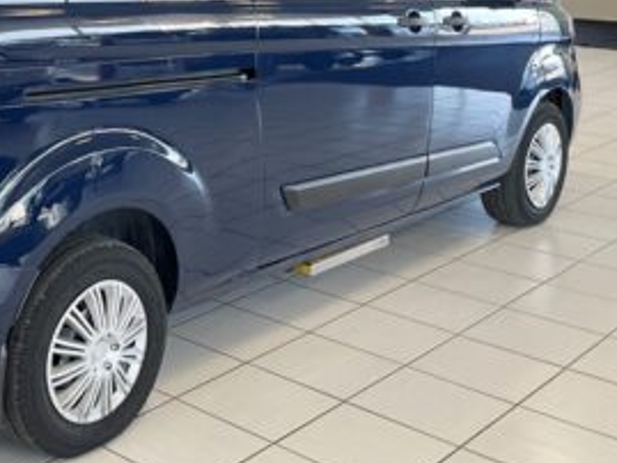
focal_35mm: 58
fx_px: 1034
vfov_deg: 24.7
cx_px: 57
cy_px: 73
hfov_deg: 31.6
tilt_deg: -6.5
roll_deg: +1.3
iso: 100
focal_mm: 4.2
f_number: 1.6
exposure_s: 1/121
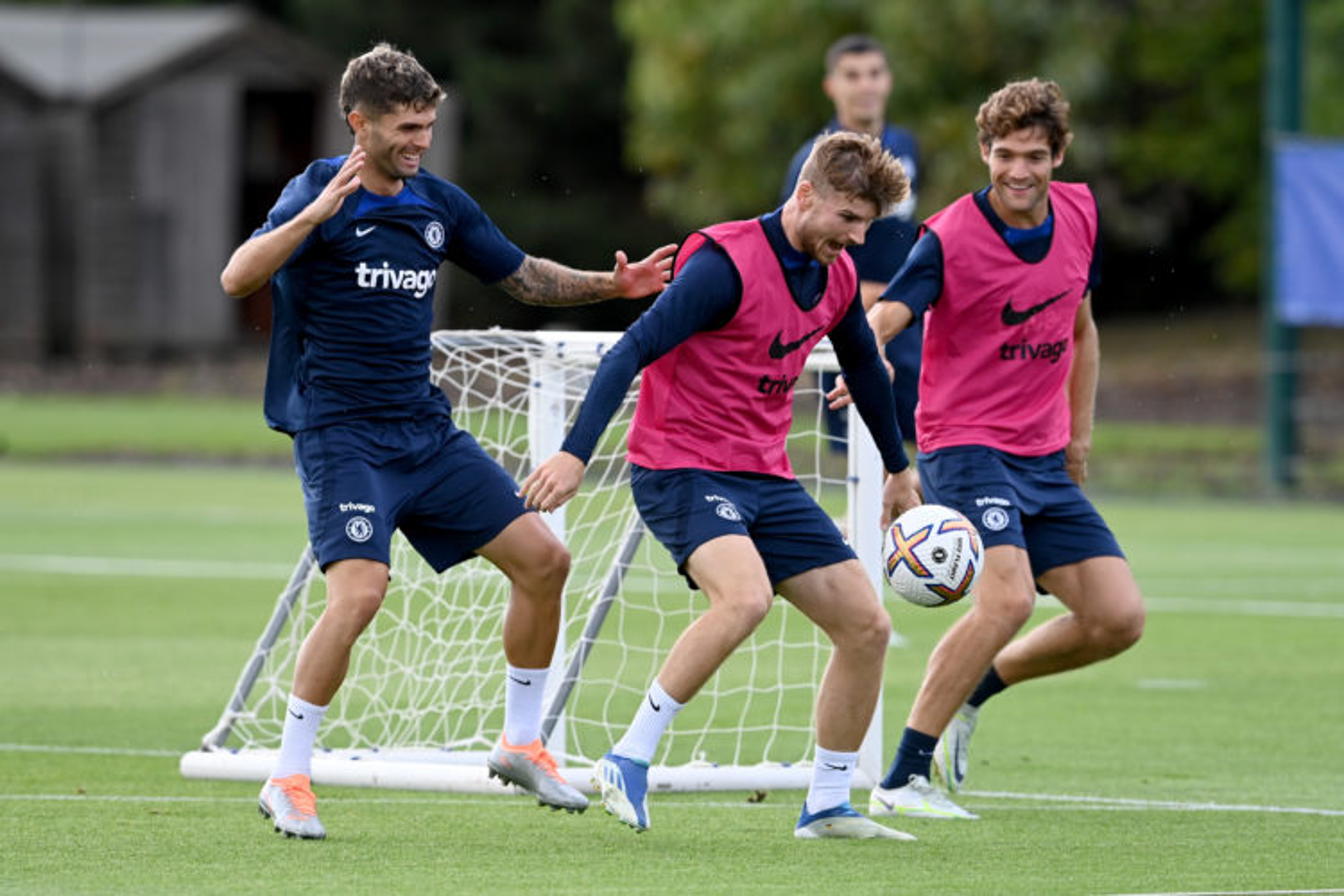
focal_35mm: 400
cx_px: 672
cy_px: 448
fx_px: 14932
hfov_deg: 5.2
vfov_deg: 3.4
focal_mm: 400
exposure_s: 1/1600
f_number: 4
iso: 1000
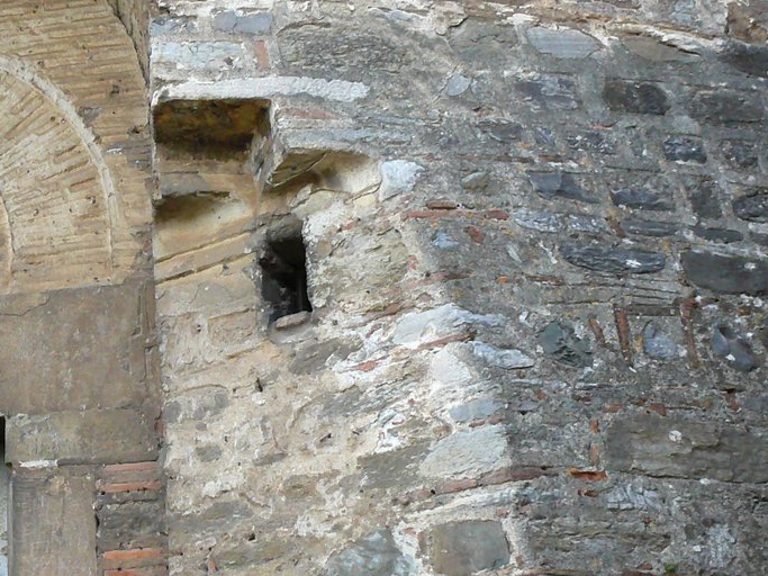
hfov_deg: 22.5
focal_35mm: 82
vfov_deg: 18.0
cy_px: 334
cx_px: -82
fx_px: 1819
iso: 200
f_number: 6.3
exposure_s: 1/100
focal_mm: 7.4
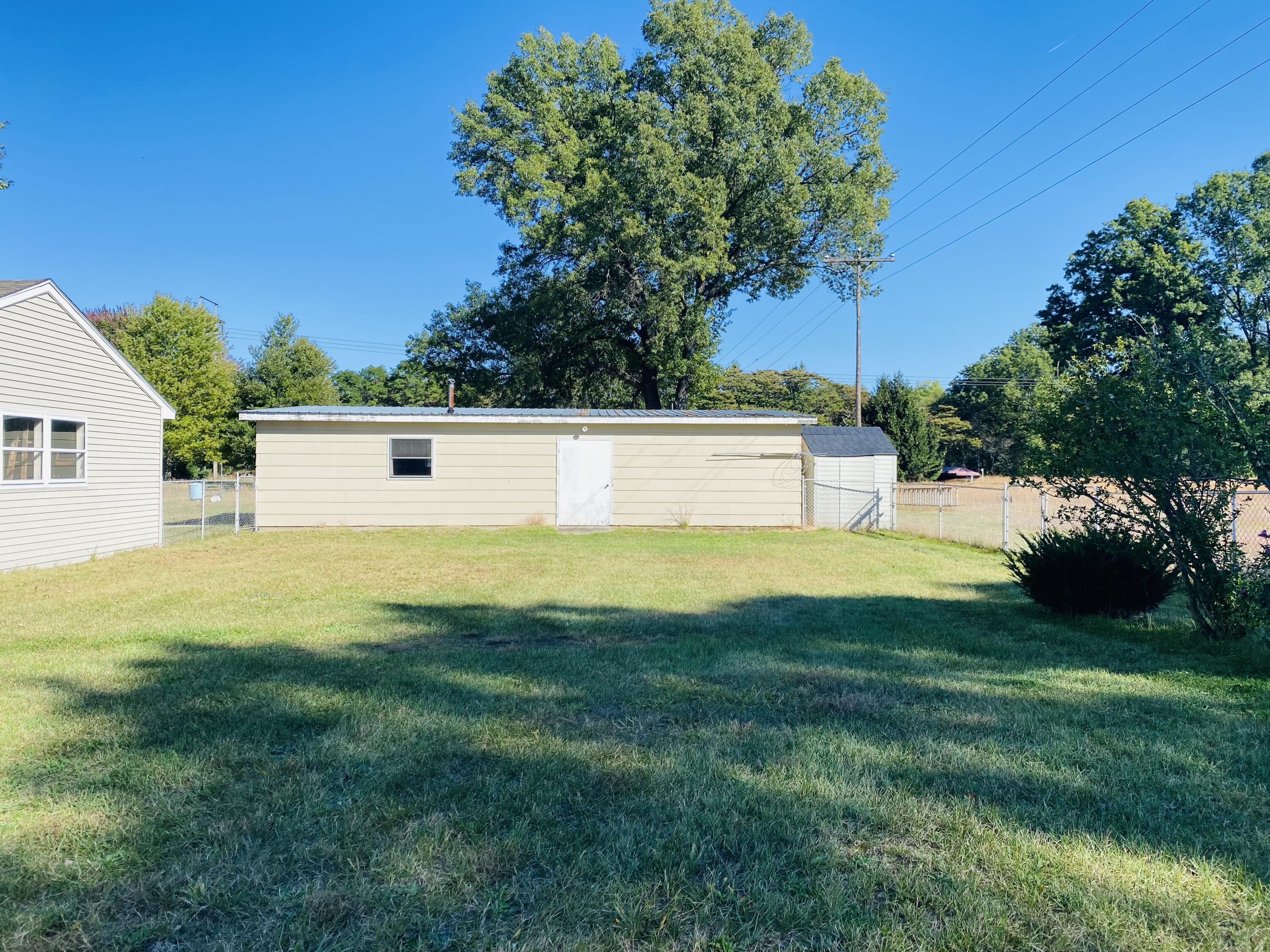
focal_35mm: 26
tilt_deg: +0.3
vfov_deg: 53.1
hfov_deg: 67.3
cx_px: 635
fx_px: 954
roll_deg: -0.7
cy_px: 476
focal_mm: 4.25
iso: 32
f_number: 1.8
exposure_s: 1/2315
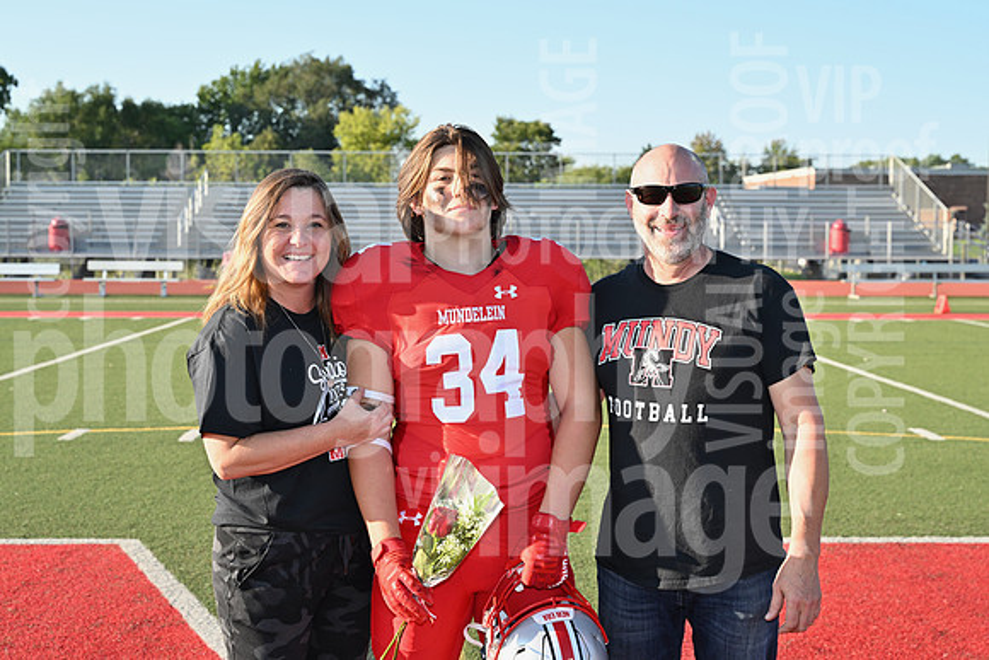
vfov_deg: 27.0
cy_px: 330
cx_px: 494
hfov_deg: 39.6
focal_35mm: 50
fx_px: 1374
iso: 110
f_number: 5.6
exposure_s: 1/200
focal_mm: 50
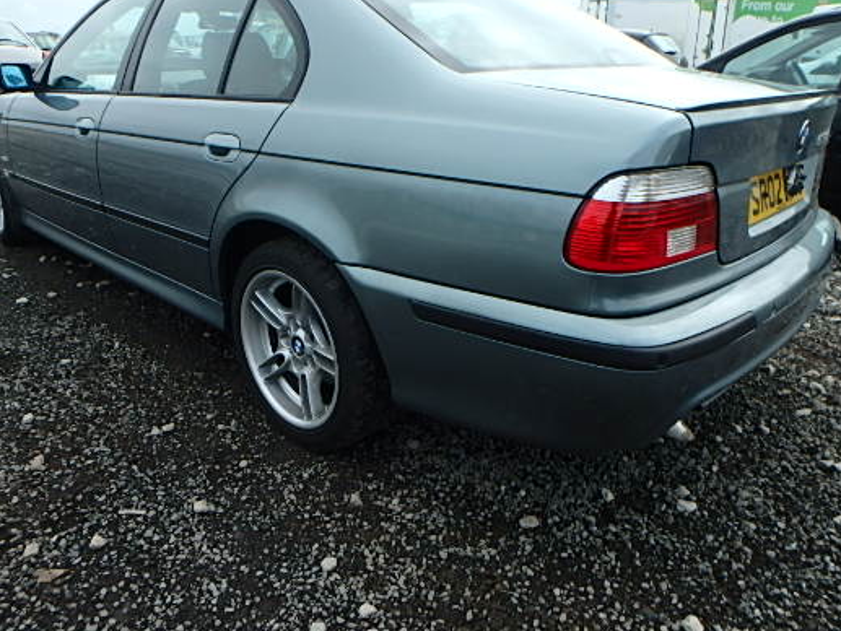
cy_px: 280
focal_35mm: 26
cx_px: 415
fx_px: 632
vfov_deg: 53.0
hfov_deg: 67.3
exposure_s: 1/640
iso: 125
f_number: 3.5
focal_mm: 3.7
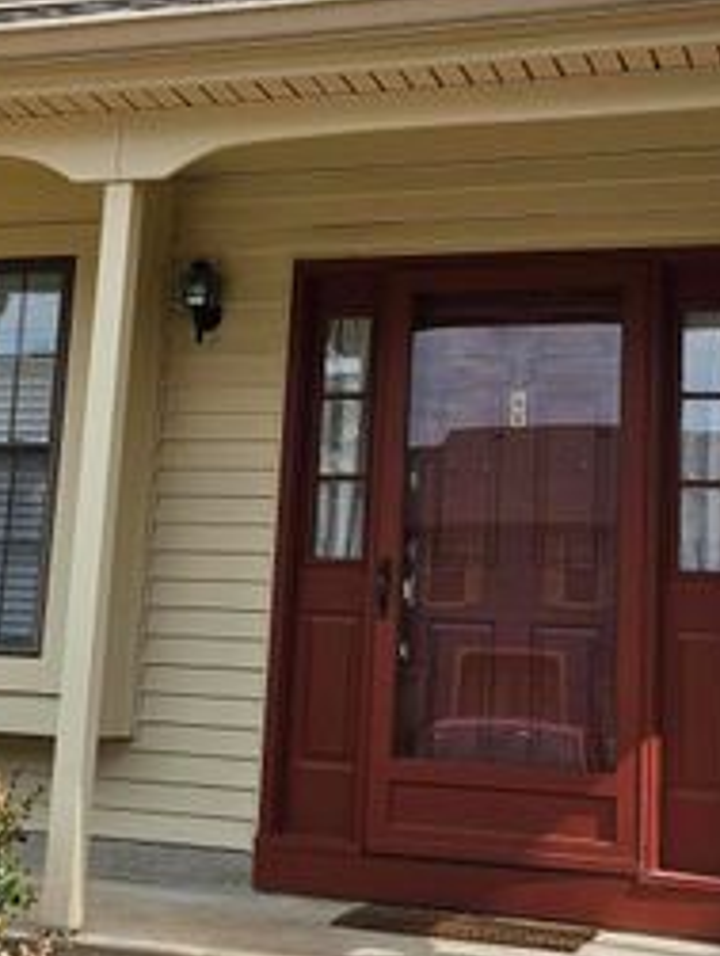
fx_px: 1687
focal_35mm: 61
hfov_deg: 24.0
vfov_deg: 31.5
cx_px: 290
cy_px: 371
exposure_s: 1/1290
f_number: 1.8
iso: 25
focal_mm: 5.4
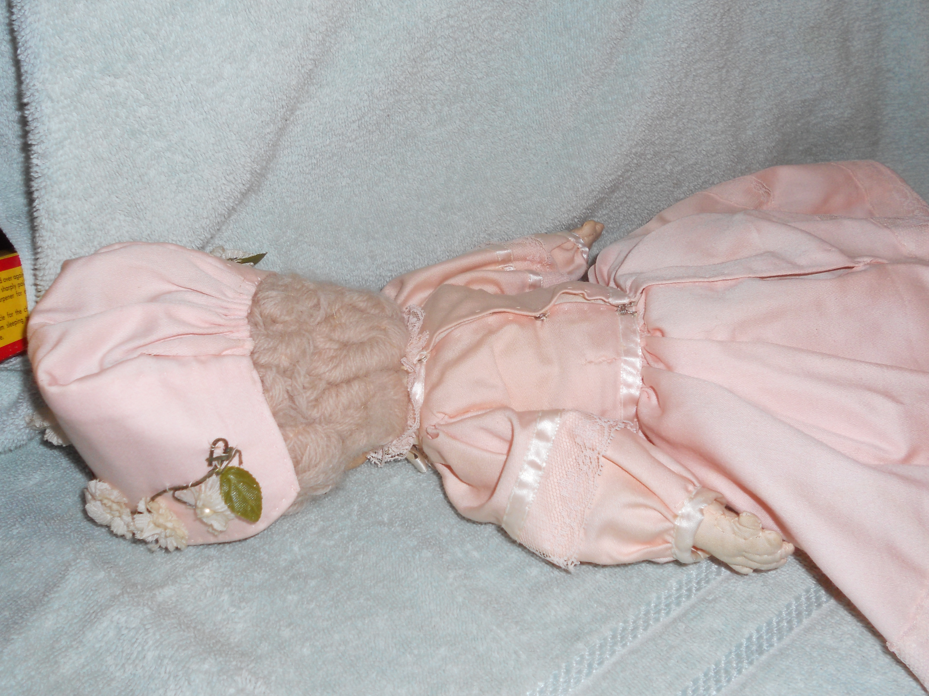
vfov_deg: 39.6
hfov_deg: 51.3
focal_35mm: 36
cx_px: 437
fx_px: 966
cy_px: 323
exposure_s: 1/25
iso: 80
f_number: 3.5
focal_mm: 5.8
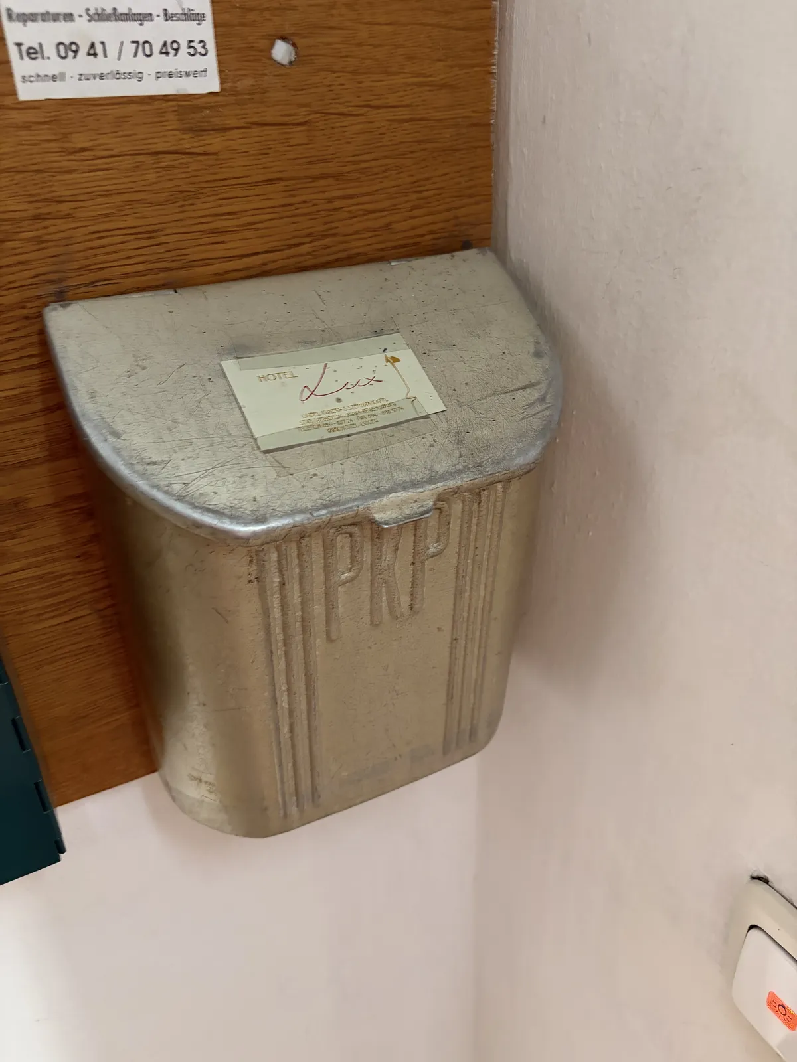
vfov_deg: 67.3
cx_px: 398
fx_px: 798
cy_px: 531
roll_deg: +2.1
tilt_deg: -29.8
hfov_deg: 53.1
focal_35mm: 26
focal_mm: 5.96
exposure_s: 1/33
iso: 500
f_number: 1.6
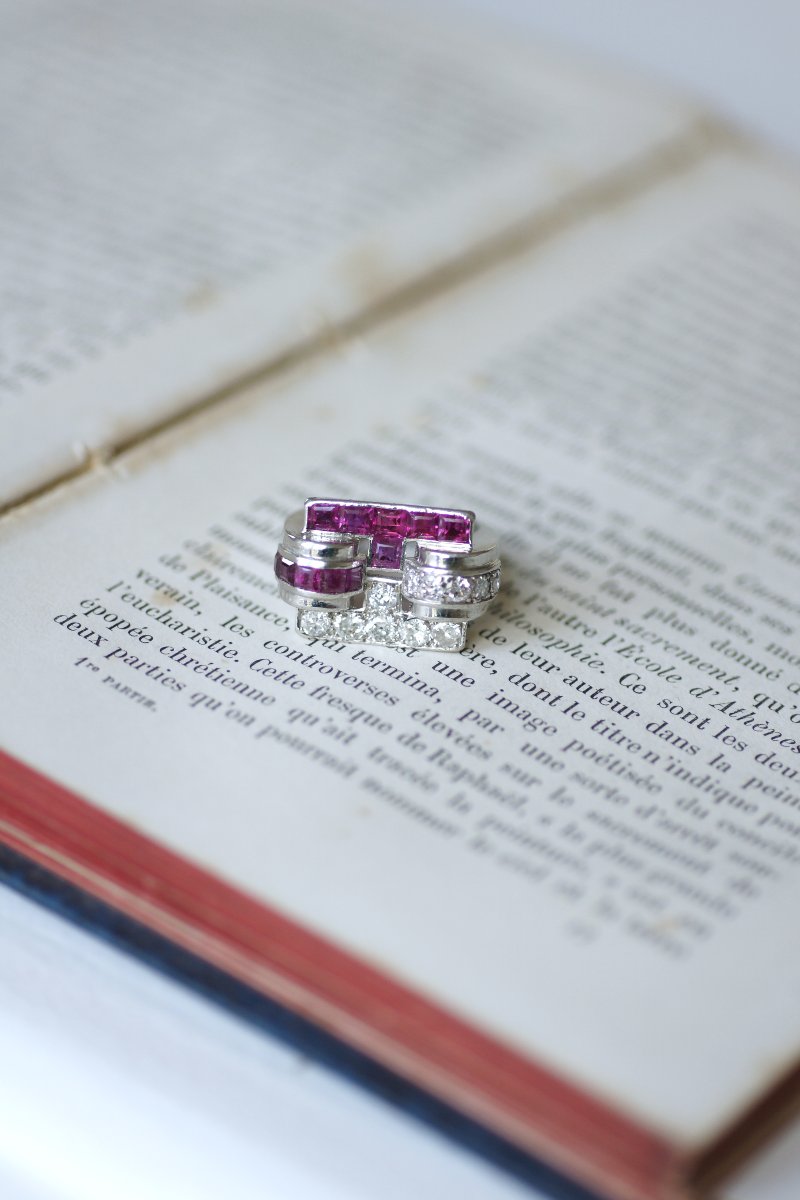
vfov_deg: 19.5
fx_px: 3500
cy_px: 600
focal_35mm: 105
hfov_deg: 13.0
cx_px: 400
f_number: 2.8
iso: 200
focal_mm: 70
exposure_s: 1/125
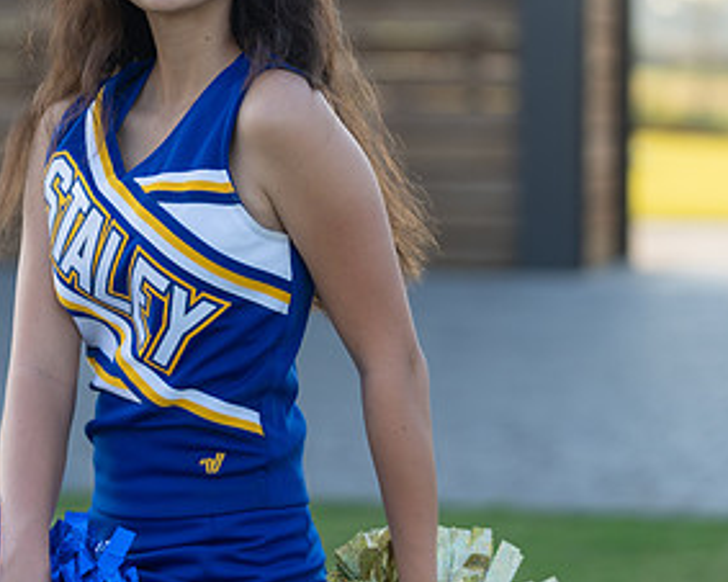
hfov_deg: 10.4
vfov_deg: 8.3
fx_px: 3983
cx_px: 147
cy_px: 197
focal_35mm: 185
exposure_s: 1/400
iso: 100
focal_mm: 94
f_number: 2.8
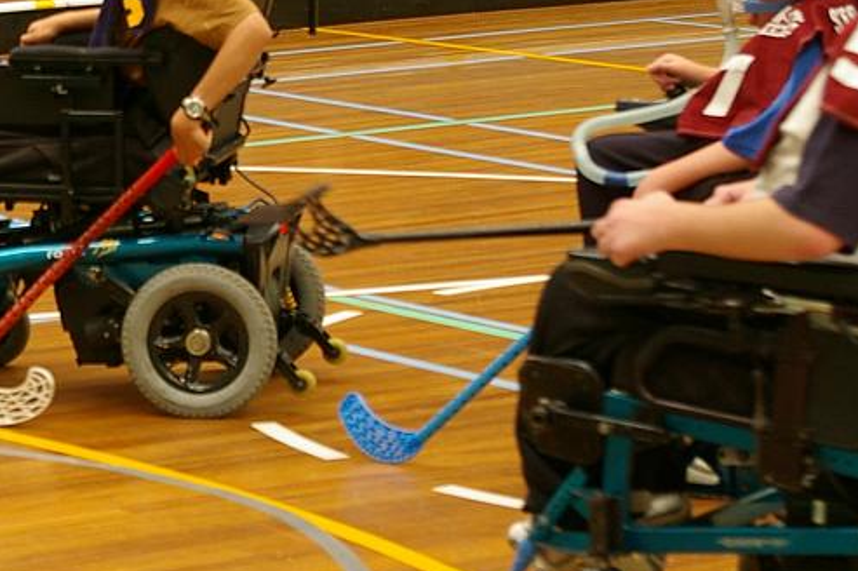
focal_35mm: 175
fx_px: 4175
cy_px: 166
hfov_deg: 11.6
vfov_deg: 7.8
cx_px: -30
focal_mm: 45
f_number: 4.5
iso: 400
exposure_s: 1/30
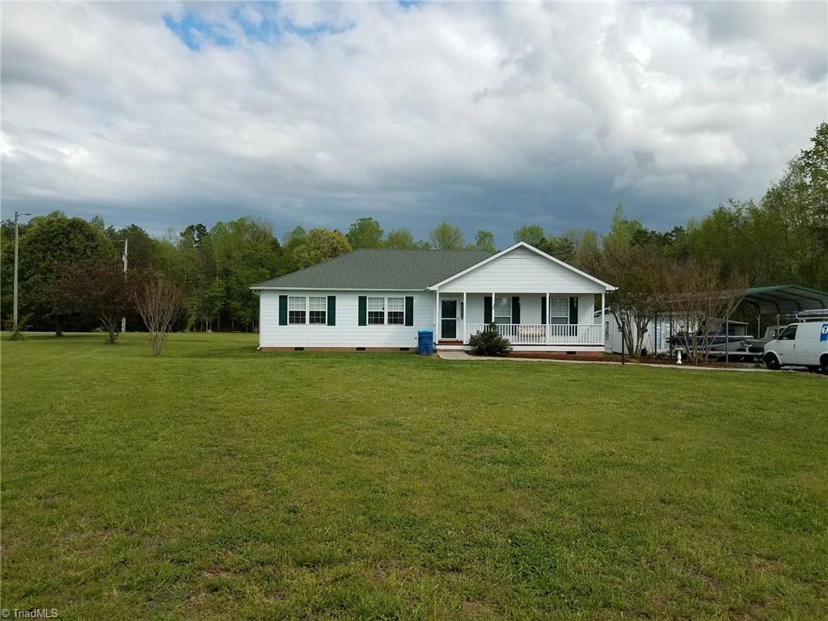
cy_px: 310
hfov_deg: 67.3
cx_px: 414
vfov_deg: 53.1
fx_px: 622
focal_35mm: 26
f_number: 1.7
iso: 40
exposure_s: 1/1888
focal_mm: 4.2
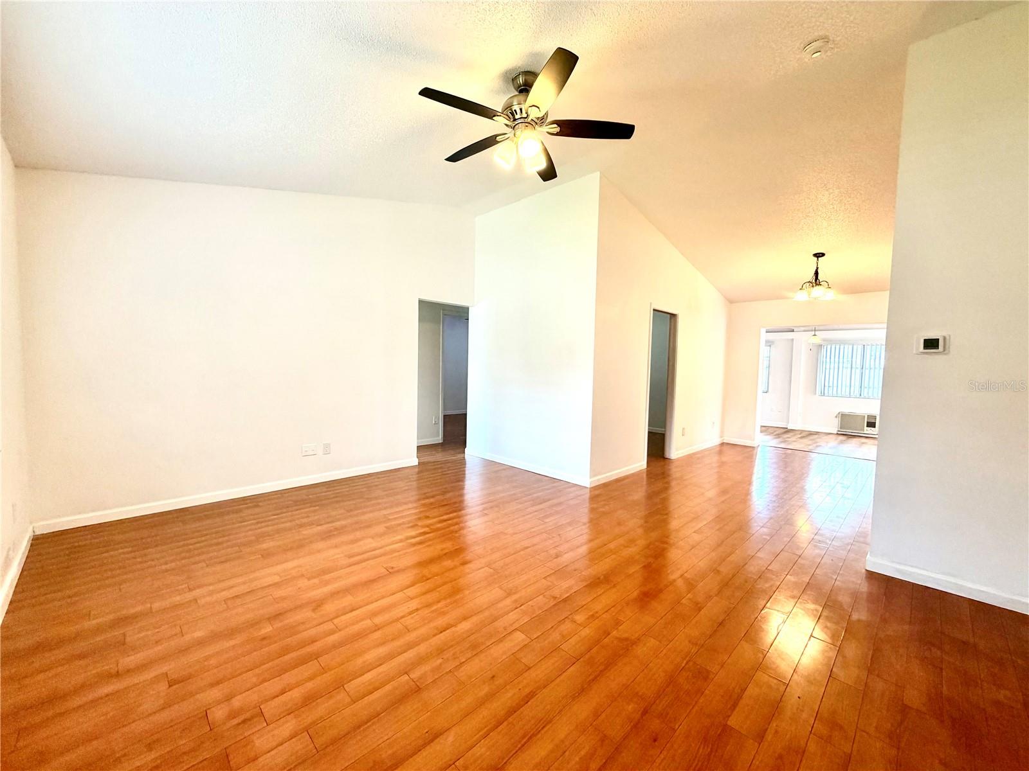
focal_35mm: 14
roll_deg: -1.4
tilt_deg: -3.2
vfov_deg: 85.7
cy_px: 386
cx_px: 514
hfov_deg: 102.1
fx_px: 416
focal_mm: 2.22
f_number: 2.2
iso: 200
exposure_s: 1/60
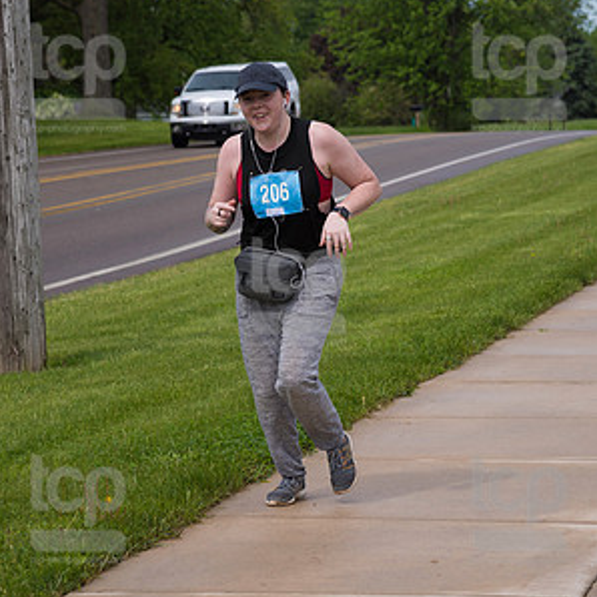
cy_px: 292
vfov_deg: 11.3
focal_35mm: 154
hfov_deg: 11.3
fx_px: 3005
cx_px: 298
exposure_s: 1/640
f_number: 6.3
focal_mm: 120
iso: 200
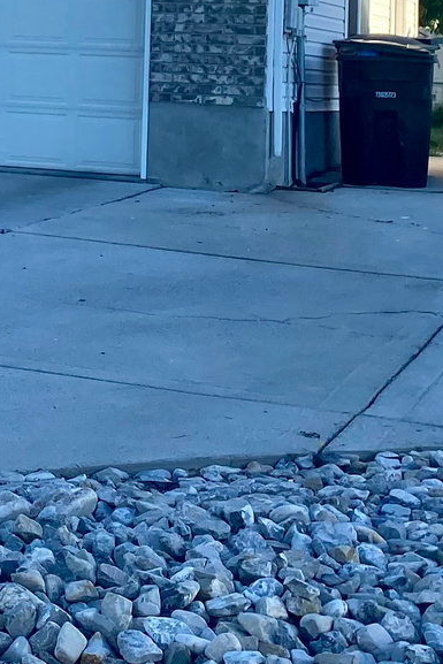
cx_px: -291
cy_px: 6
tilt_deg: +1.2
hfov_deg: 13.2
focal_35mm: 96
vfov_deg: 20.6
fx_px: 1771
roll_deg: -2.1
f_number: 1.8
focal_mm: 4.25
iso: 32
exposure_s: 1/871
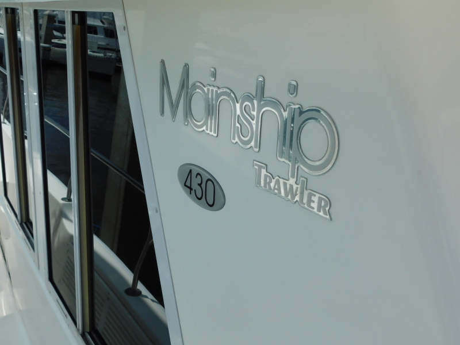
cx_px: 230
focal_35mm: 36
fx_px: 478
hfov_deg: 51.4
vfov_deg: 39.7
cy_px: 172
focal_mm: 6.3
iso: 125
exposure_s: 1/640
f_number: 7
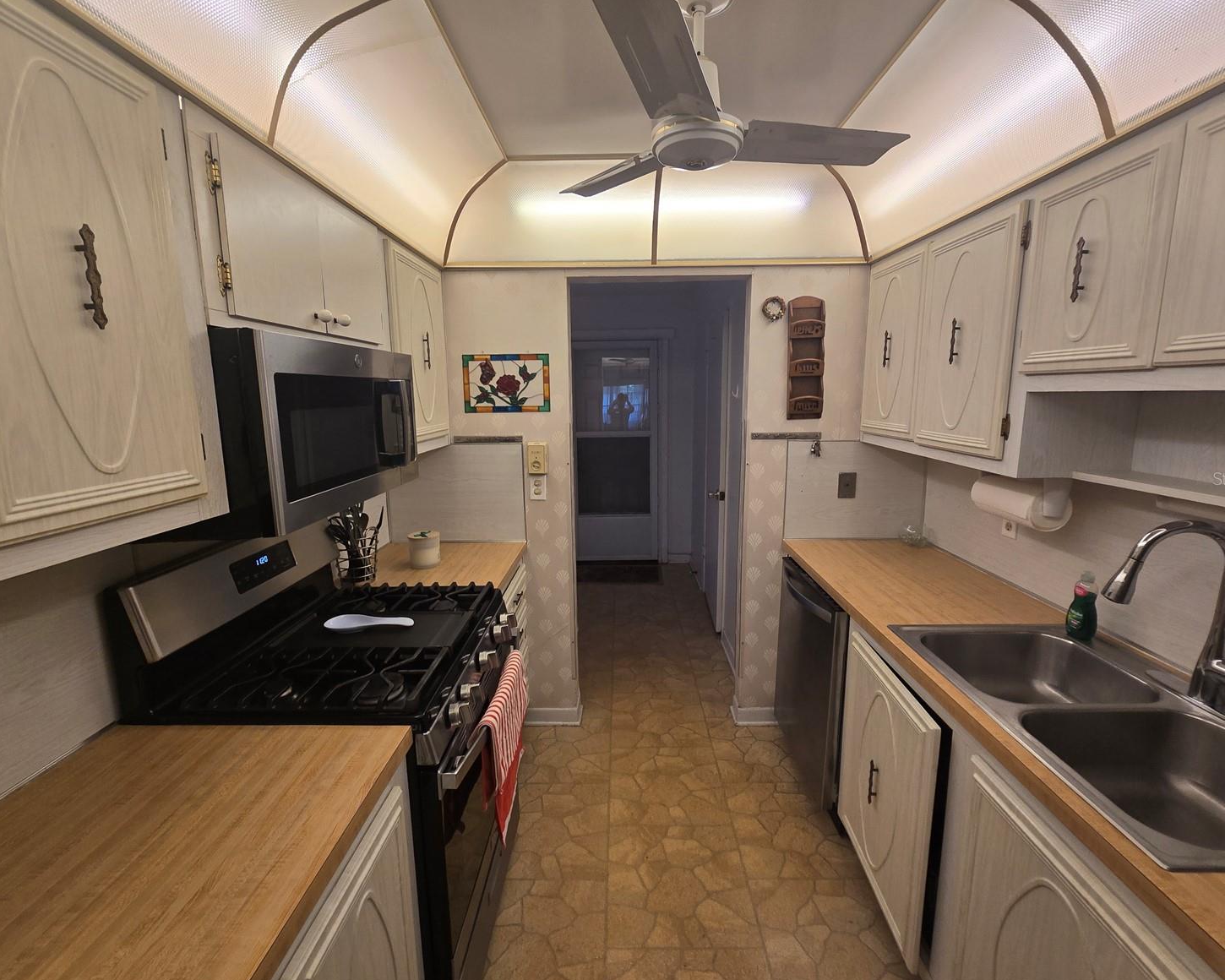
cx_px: 617
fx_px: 508
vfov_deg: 88.0
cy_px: 478
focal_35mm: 14
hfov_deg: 100.7
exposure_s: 1/60
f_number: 2.2
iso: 64
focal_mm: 2.2
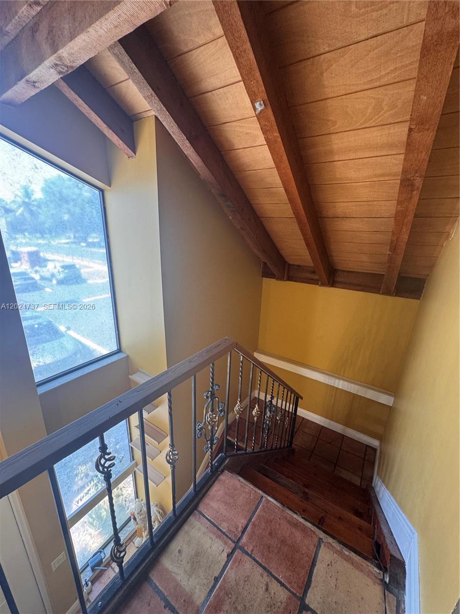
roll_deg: -0.6
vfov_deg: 102.1
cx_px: 230
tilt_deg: -17.9
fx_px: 248
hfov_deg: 85.7
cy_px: 307
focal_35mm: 14
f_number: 2.2
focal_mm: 2.22
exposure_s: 1/60
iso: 160
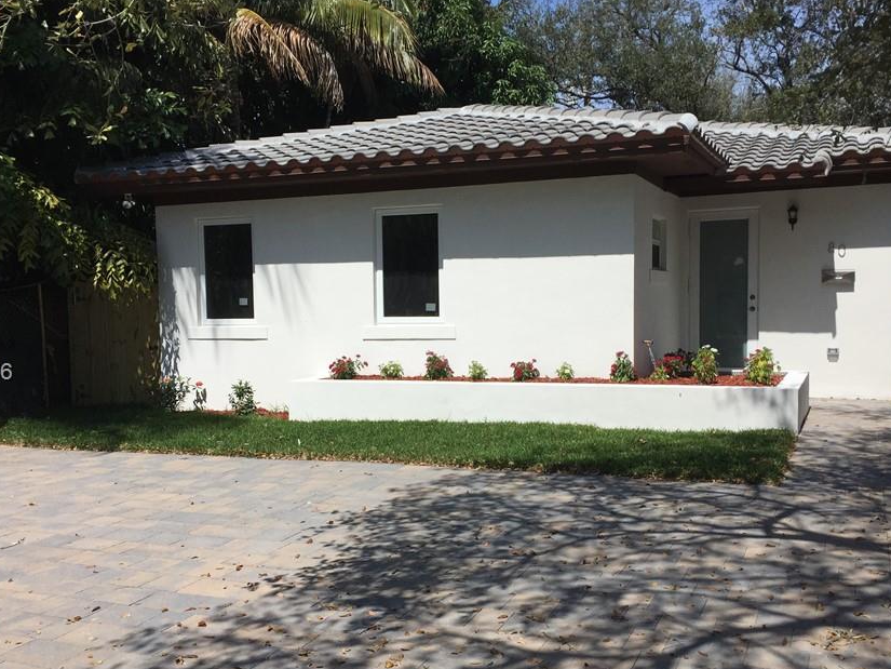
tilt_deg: -4.8
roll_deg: +1.6
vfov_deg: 39.6
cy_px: 374
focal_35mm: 36
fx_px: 927
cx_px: 456
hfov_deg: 51.3
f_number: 2.2
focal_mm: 4.15
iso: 32
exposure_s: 1/3968
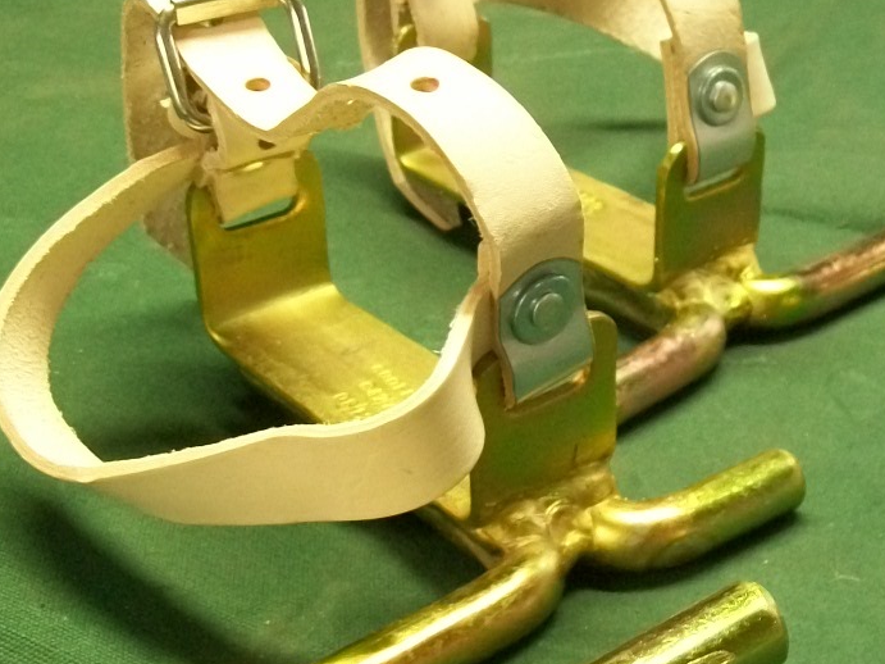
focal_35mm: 63
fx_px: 1610
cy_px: 385
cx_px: 635
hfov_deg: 30.3
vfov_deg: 23.3
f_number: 2.7
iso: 186
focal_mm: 6.1
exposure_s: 1/8
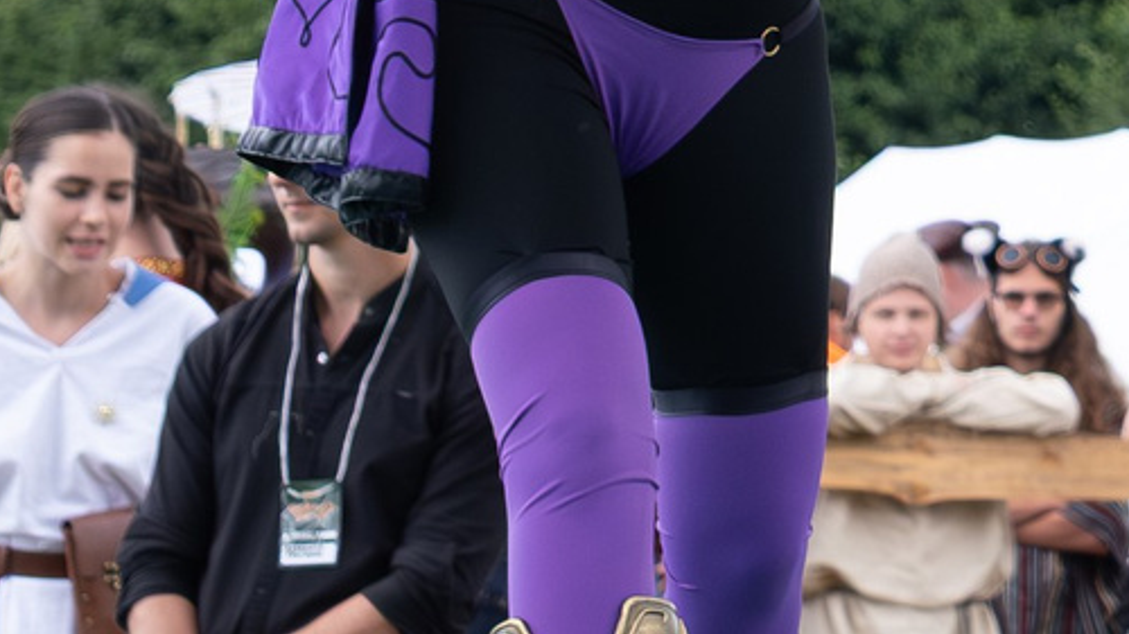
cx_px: 1705
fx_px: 9638
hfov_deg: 6.6
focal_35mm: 322
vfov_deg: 3.7
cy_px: -509
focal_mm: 40.1
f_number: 3.6
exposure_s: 1/640
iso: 800
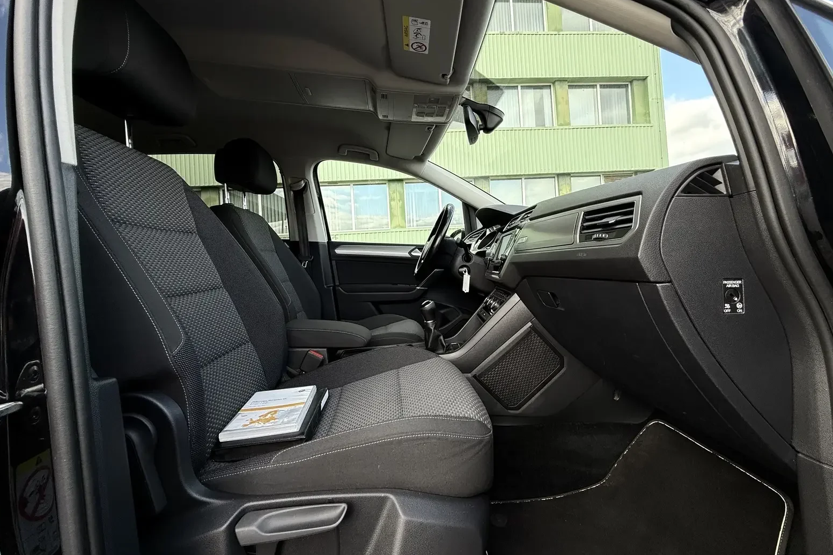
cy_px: 256
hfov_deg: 100.4
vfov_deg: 77.2
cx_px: 421
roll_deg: +3.6
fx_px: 347
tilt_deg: +1.2
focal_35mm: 15
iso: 50
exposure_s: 1/116
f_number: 2.2
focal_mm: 2.22
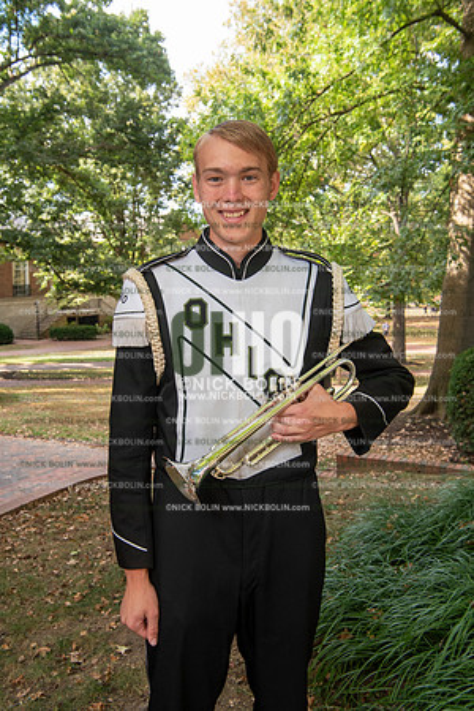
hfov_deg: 37.9
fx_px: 691
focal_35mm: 35
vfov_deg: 54.4
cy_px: 356
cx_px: 237
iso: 500
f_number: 8
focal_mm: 35
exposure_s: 1/100
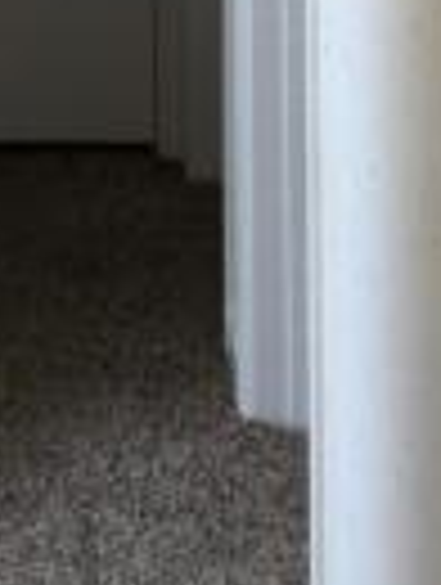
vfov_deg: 10.5
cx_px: -108
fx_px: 2895
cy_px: -639
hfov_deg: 8.6
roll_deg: +0.0
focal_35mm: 171
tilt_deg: +1.3
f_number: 2.2
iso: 32
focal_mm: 4.15
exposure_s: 1/15
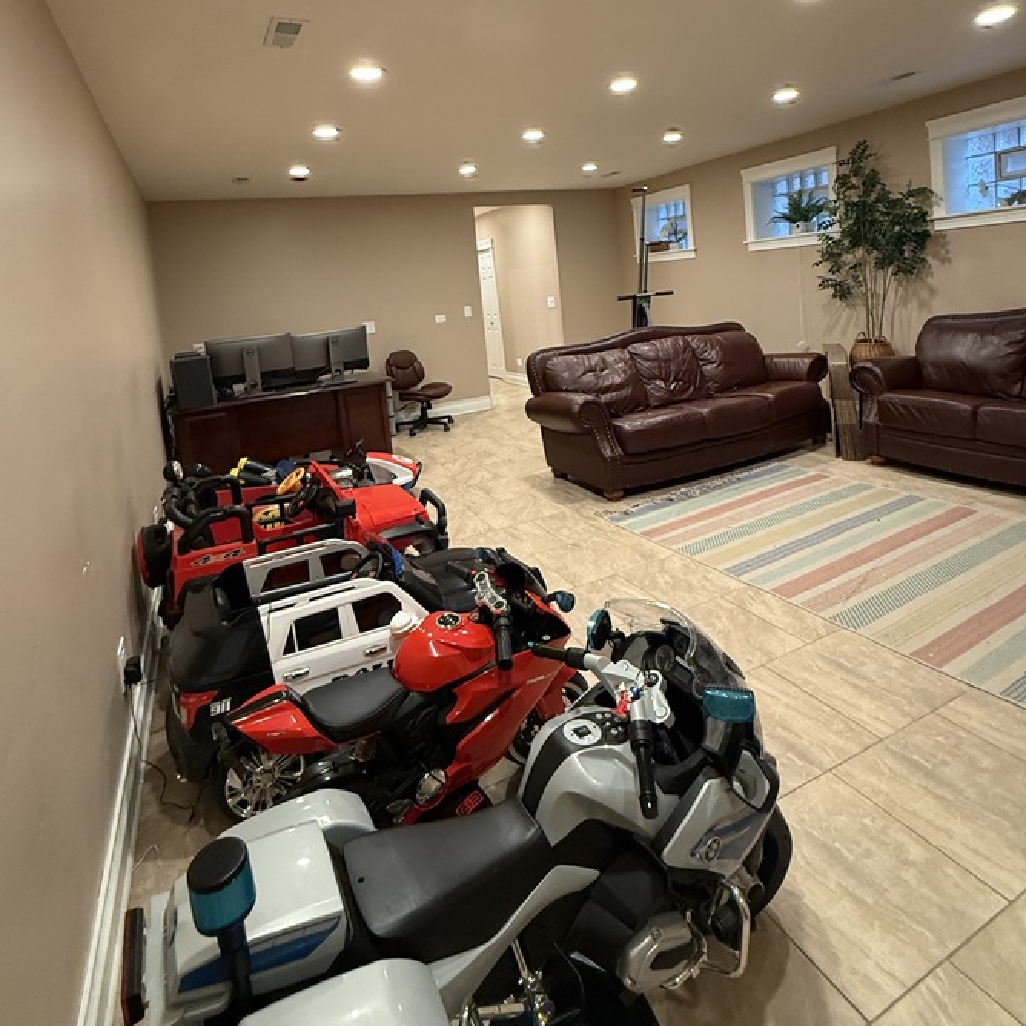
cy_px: 335
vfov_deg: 72.4
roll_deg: +5.7
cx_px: 515
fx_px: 671
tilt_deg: -2.1
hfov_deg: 74.8
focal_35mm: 20
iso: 400
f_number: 2.2
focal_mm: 2.22
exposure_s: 1/60
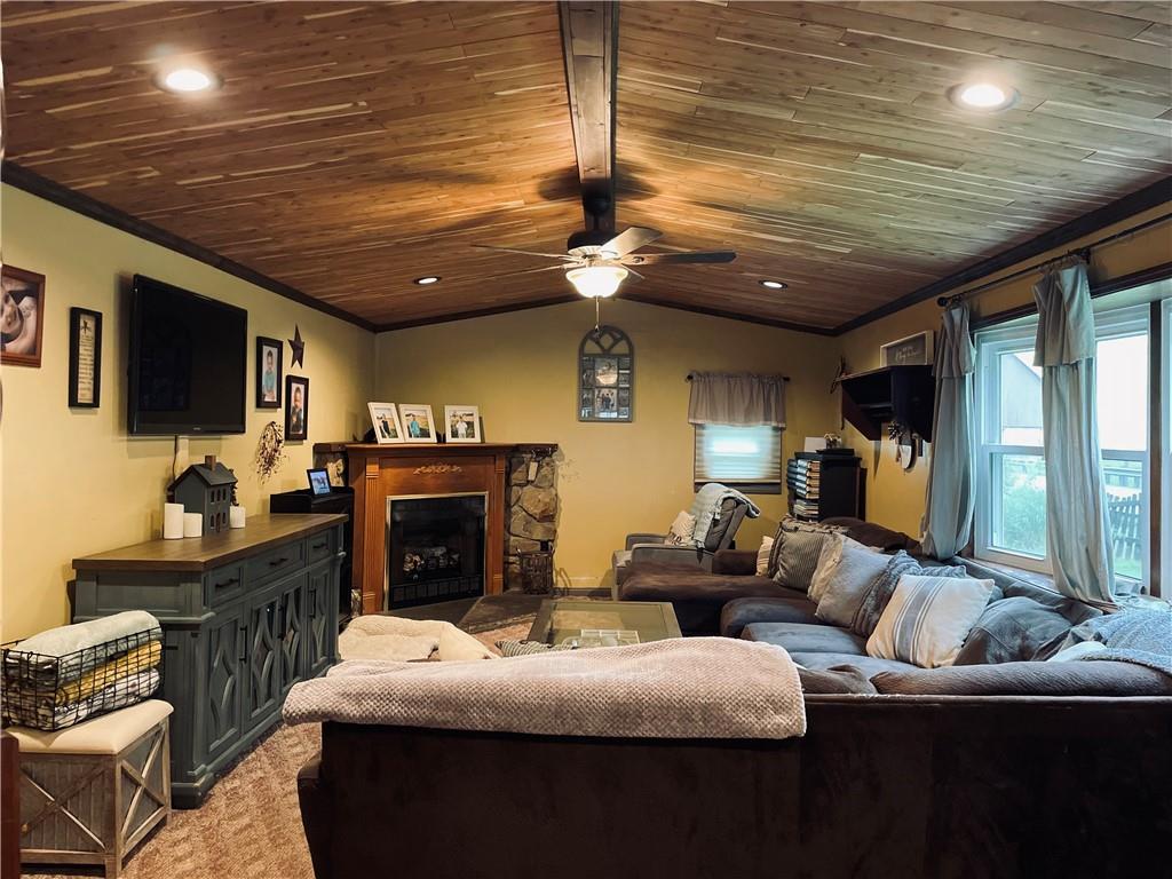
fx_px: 880
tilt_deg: -0.6
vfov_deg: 53.1
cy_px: 440
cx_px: 586
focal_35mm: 26
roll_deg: +0.8
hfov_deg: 67.3
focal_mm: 4.2
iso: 400
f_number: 1.6
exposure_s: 1/40
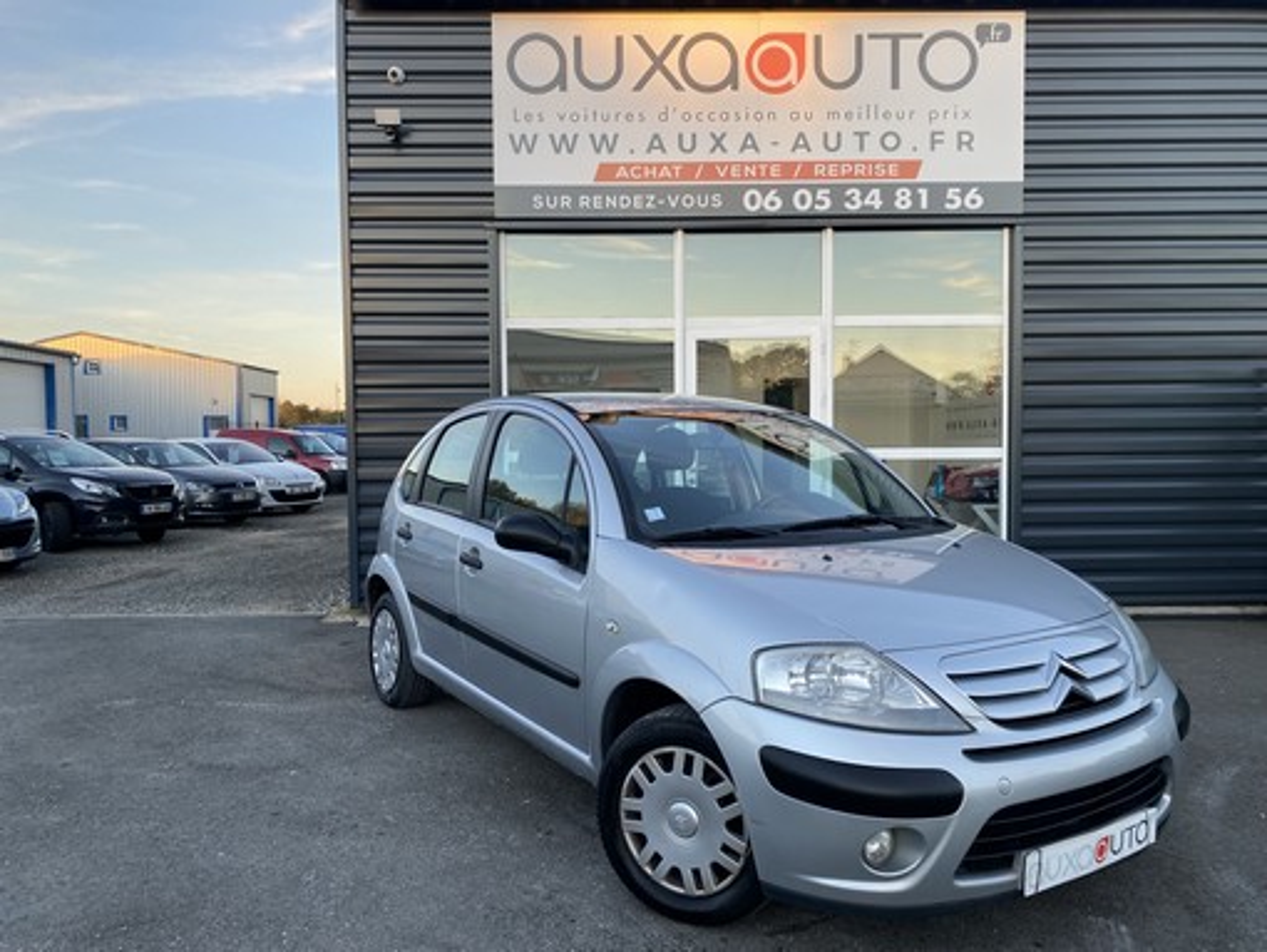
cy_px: 476
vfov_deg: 53.1
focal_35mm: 26
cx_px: 634
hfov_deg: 67.3
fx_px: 952
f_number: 1.8
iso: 32
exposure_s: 1/129
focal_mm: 4.25
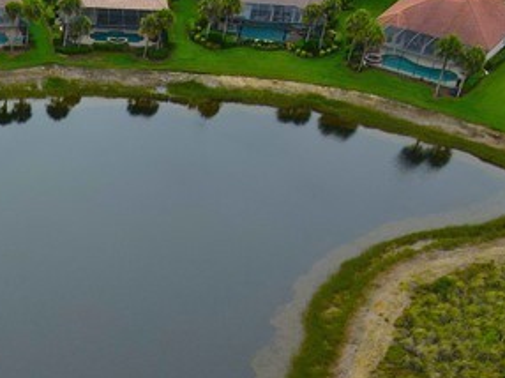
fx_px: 1254
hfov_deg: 20.6
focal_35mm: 86
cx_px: -168
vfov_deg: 15.5
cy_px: 609
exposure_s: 1/400
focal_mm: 4.5
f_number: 2.8
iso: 100
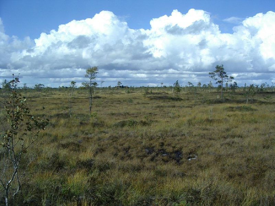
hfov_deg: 49.0
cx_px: 138
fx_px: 302
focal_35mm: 38
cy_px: 103
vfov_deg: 37.7
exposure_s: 1/500
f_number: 4.8
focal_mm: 5.8
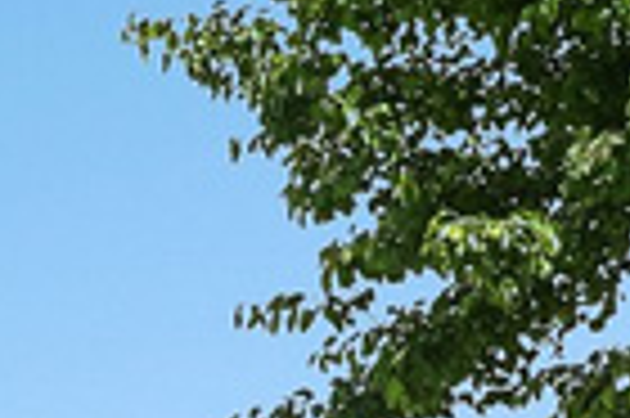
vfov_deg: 5.8
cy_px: 1441
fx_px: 3706
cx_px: -1638
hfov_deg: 7.6
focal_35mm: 212
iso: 100
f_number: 8
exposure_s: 1/320
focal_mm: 29
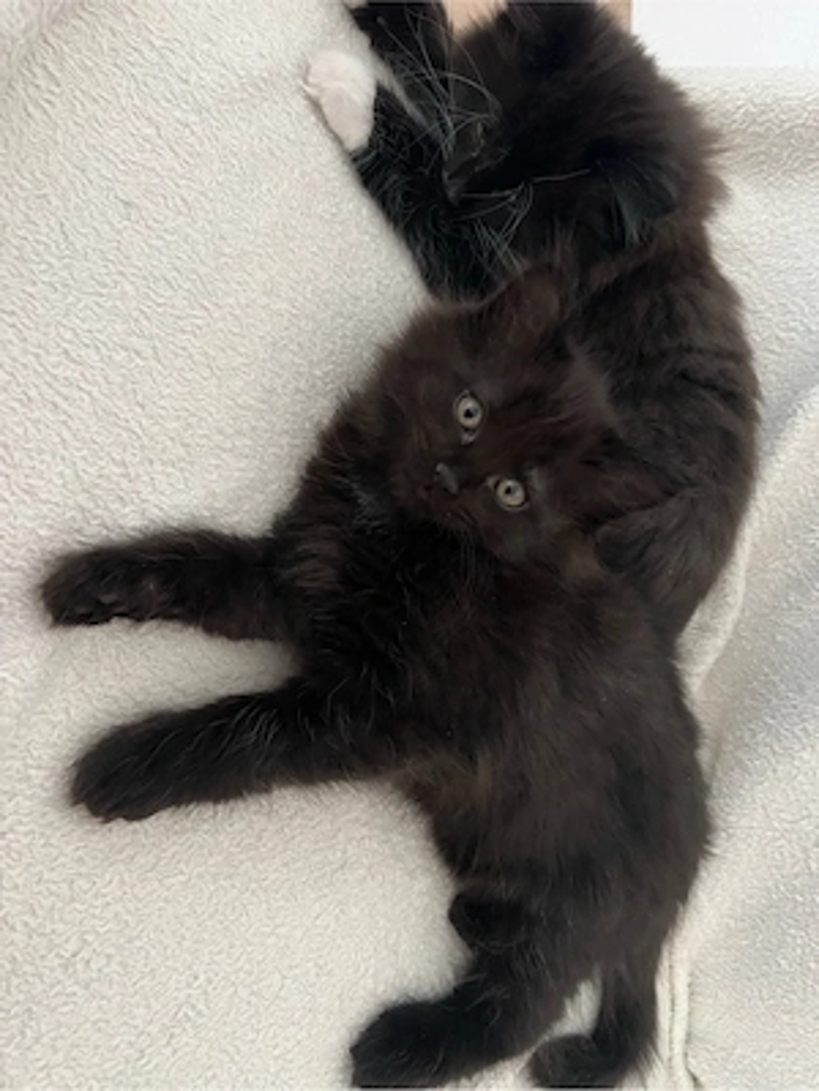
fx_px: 820
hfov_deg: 53.1
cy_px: 546
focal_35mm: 26
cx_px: 410
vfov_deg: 67.3
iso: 640
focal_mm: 5.7
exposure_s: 1/35
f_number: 1.5
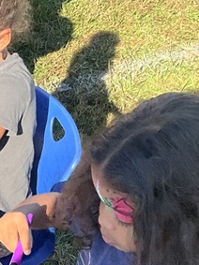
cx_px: -69
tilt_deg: -40.4
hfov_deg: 13.5
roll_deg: +0.5
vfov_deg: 18.5
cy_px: 220
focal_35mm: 105
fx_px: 805
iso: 25
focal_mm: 3
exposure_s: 1/929
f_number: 1.8
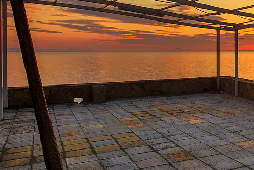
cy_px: 59
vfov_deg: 29.7
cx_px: 299
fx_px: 317
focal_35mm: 45
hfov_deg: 35.2
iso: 100
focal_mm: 14
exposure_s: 1/10
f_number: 8
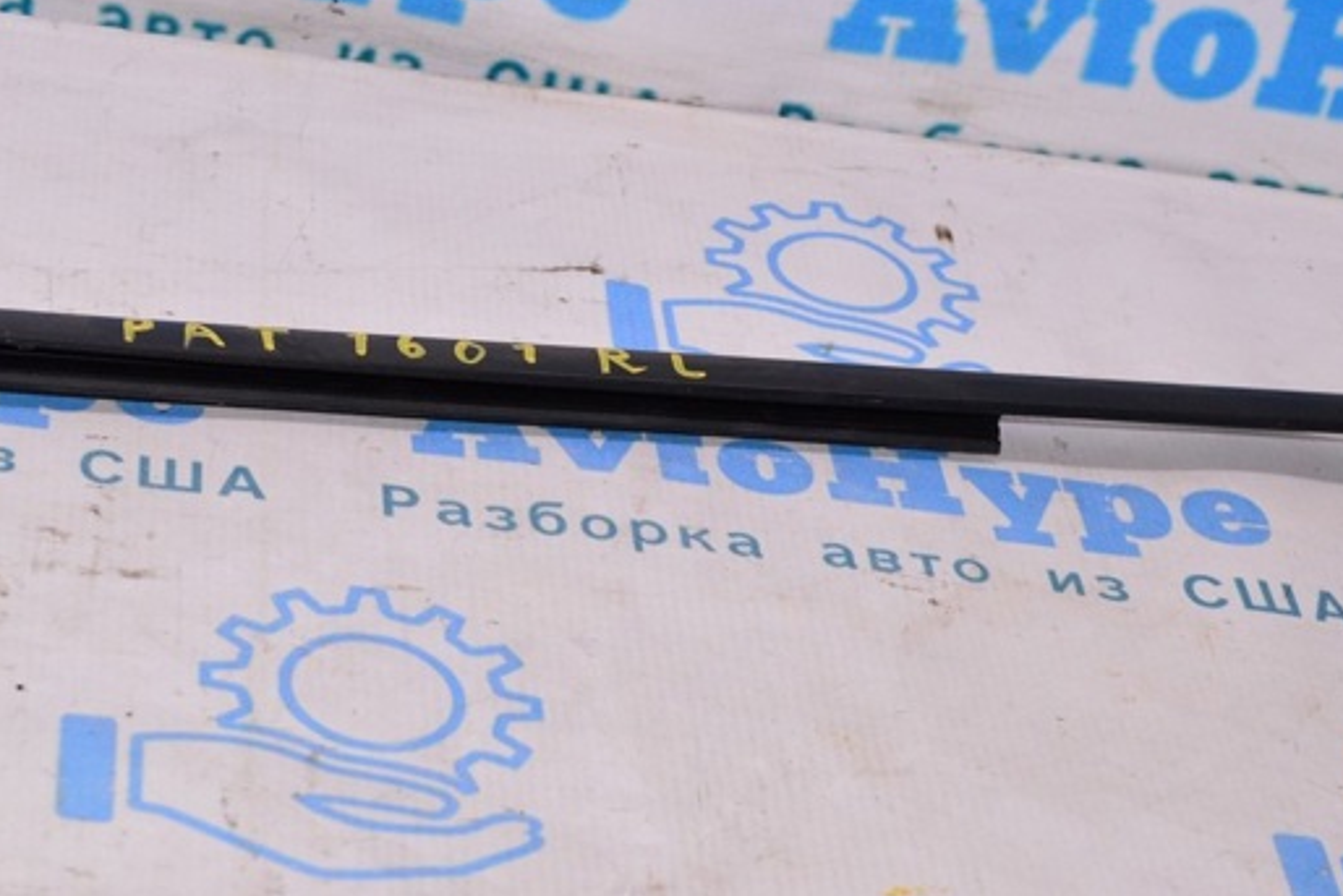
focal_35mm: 103
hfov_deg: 19.9
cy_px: 354
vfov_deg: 13.3
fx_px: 3829
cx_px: 541
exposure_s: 1/160
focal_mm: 55
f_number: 8
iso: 1600
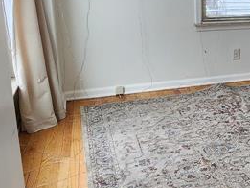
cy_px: 48
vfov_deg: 28.2
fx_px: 368
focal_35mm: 51
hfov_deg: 32.2
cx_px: 287
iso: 125
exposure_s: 1/60
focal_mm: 2.2
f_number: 2.2
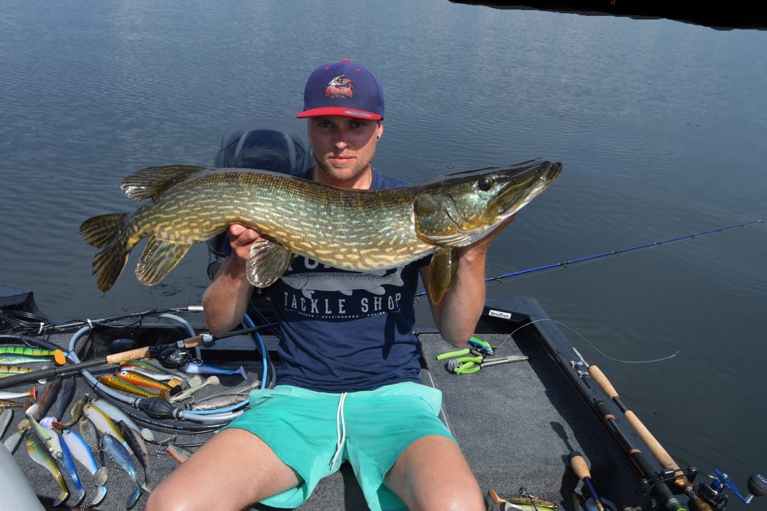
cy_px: 250
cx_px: 381
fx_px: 724
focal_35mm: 34
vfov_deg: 38.9
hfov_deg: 55.8
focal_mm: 22
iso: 100
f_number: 8
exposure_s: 1/250
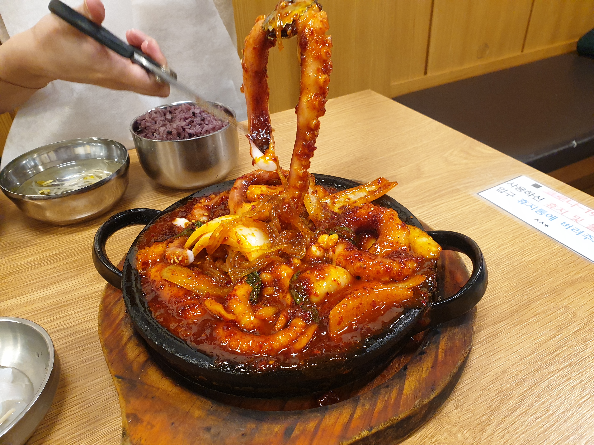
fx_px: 446
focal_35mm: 26
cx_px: 297
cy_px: 222
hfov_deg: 67.3
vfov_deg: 53.1
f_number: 2.4
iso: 320
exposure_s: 1/40
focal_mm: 4.3
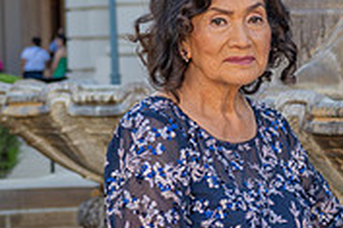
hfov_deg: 12.4
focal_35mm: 157
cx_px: 529
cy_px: 154
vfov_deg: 8.7
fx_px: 1496
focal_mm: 48
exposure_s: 1/200
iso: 200
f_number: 4
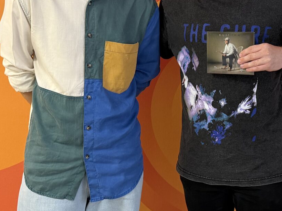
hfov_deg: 26.0
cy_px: 79
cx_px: 140
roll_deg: +0.7
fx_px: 611
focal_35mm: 75
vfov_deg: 19.6
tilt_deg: -9.9
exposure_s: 1/50
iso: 250
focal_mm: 6.76
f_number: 1.78
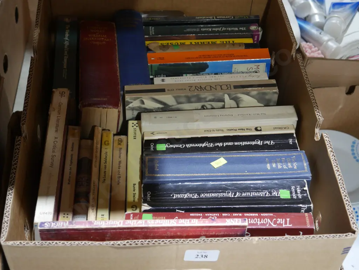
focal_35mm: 54
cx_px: 180
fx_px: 560
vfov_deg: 27.1
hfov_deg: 35.5
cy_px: 135
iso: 800
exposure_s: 1/60
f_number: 5.3
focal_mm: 27
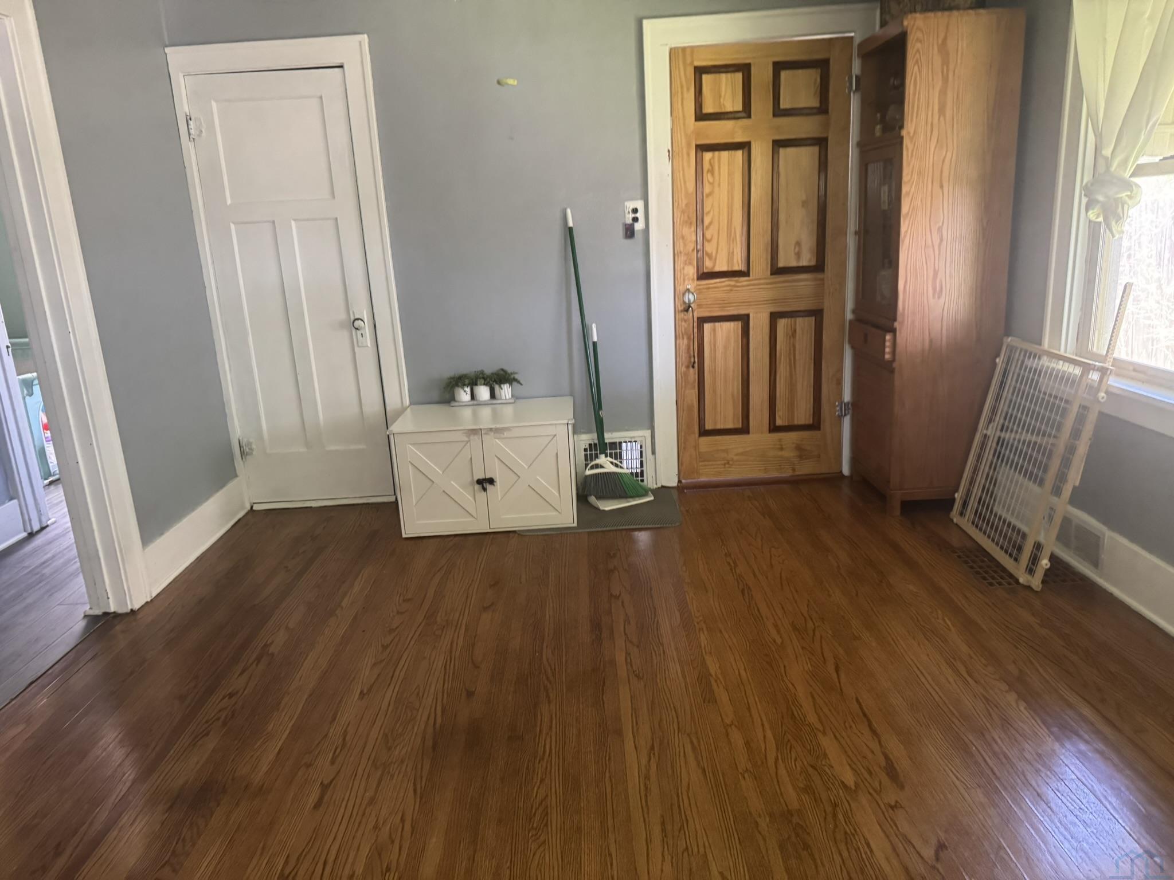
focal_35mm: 24
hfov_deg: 71.6
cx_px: 587
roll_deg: +4.1
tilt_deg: -15.0
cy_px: 440
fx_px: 814
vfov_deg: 56.8
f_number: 1.78
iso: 800
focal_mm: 6.76
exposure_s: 1/60
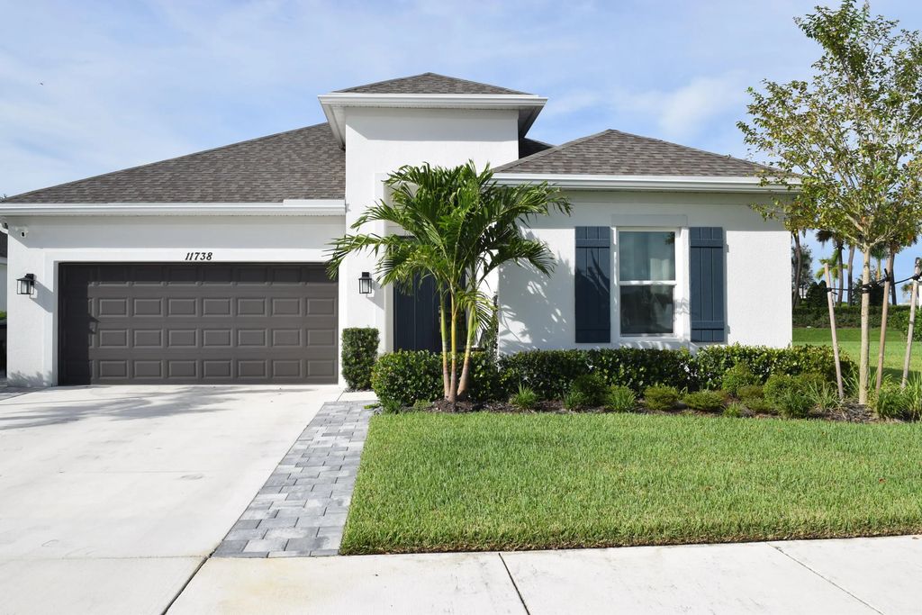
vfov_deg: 40.0
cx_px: 461
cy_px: 308
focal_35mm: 33
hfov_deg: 57.2
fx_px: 845
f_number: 10
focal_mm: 22
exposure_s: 1/400
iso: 200
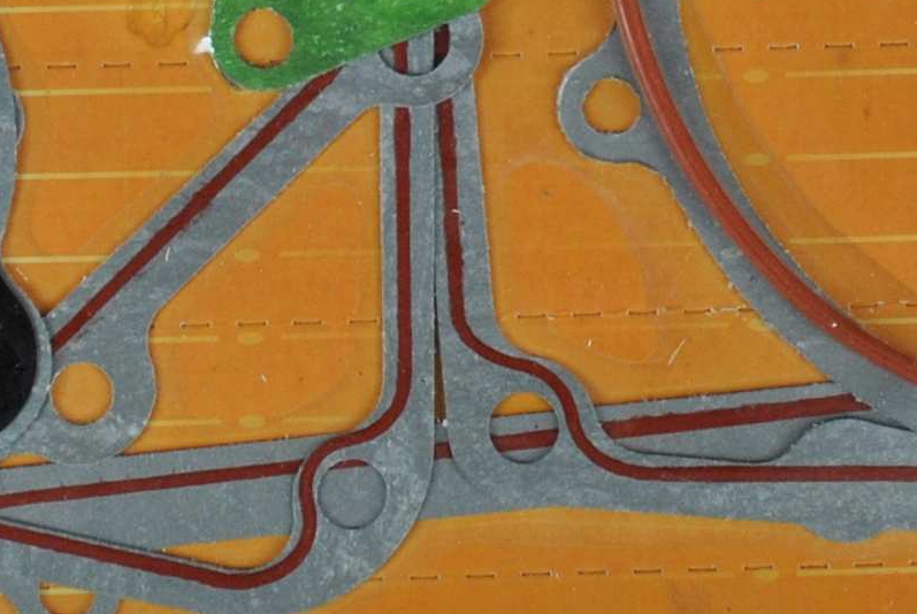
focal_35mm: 143
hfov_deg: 14.3
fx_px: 3648
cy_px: -40
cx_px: 377
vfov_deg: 9.5
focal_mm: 20
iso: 200
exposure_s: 1/25
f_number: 6.3
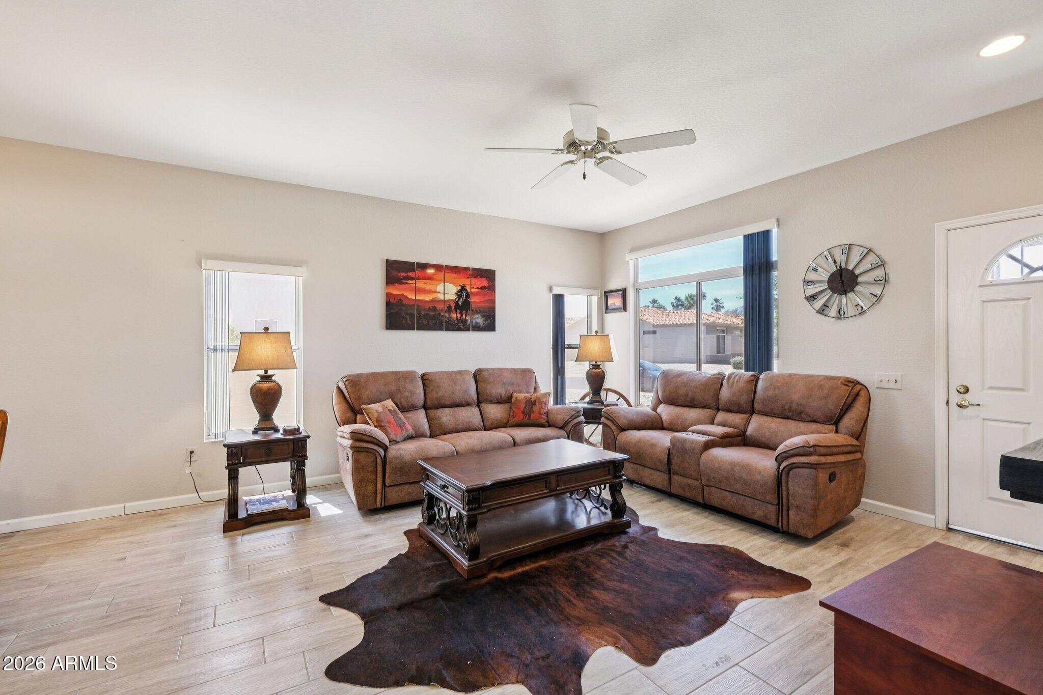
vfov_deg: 77.3
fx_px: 435
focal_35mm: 15
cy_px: 348
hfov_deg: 100.4
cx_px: 522
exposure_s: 1/13
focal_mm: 10
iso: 400
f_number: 8
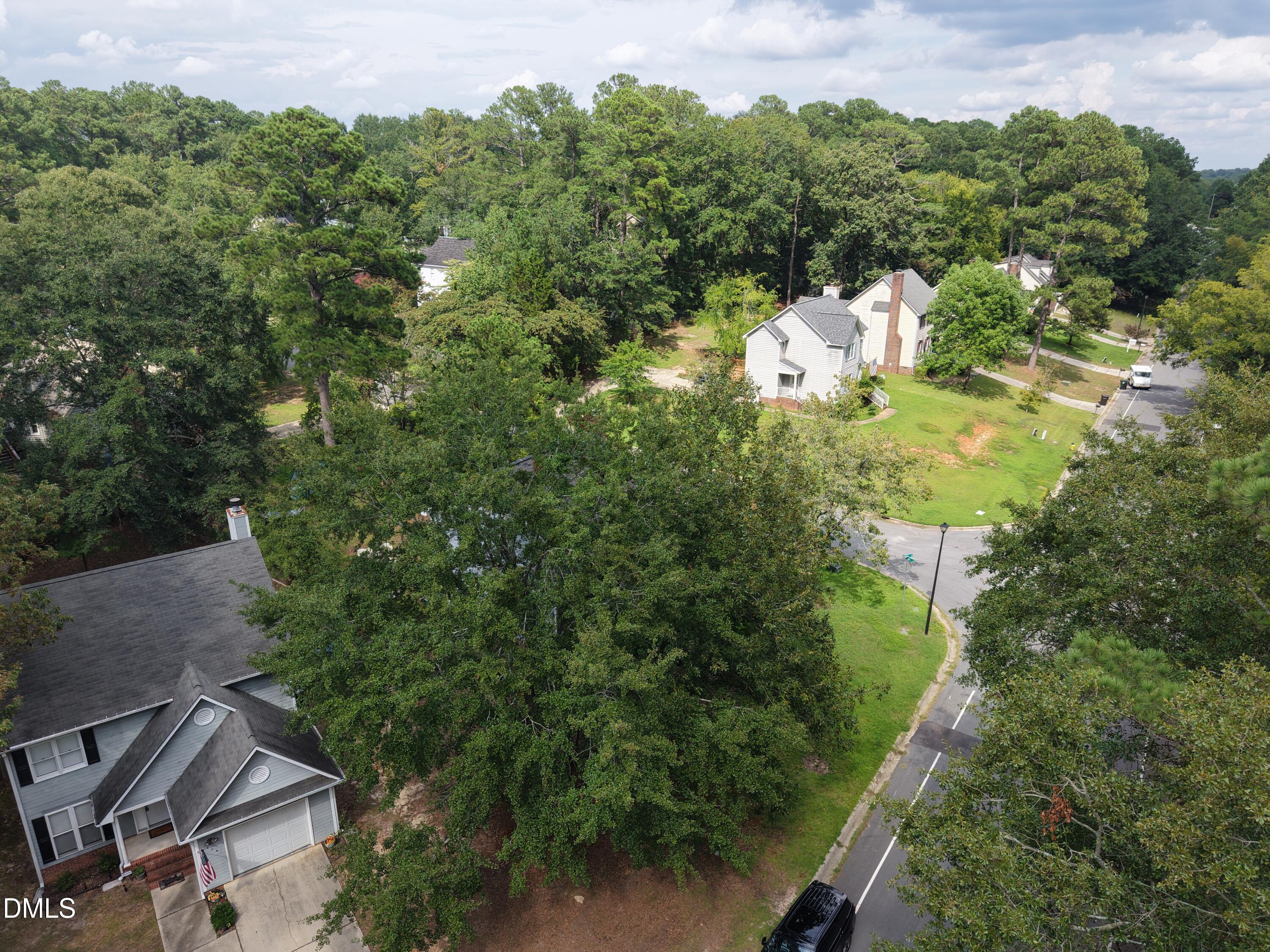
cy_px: 476
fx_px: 881
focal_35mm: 24
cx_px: 635
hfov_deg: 71.6
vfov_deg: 56.8
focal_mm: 8.67
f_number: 1.8
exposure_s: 1/3000
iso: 240
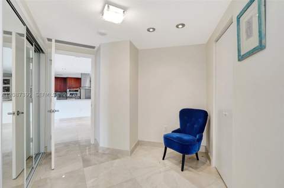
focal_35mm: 16
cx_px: 142
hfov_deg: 95.0
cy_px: 94
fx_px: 130
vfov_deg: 71.9
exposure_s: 1/8
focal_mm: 16.5
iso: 640
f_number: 13
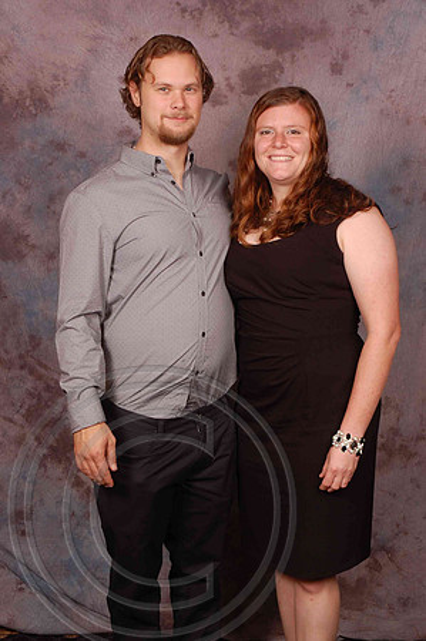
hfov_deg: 23.7
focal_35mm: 57
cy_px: 320
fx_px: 1014
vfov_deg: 35.1
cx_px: 213
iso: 200
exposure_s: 1/125
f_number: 10
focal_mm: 38
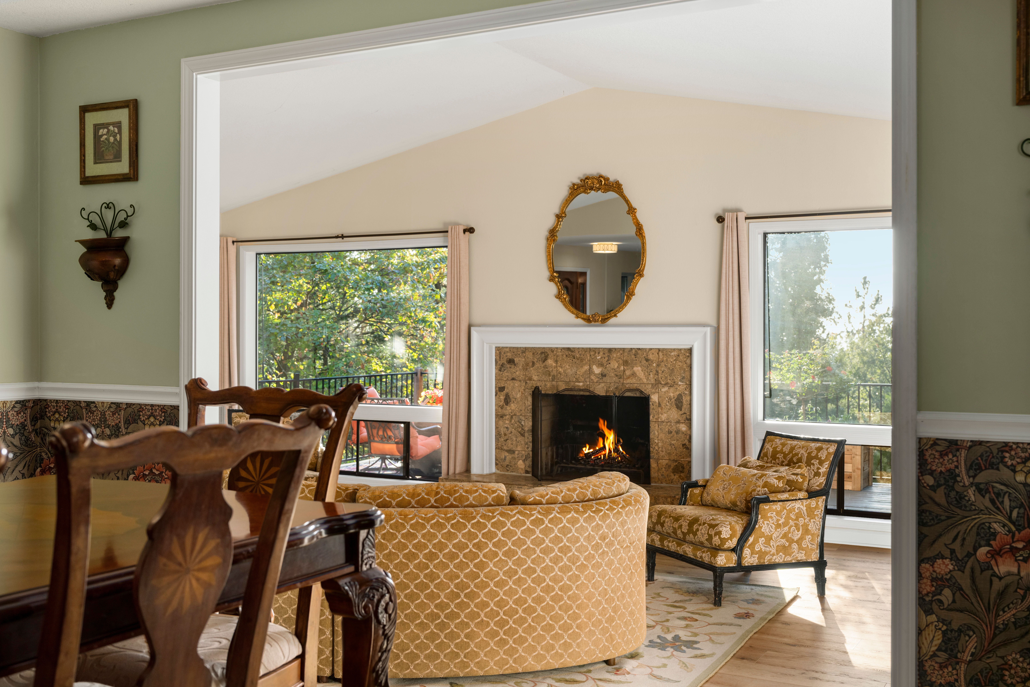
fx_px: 1059
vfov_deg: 35.9
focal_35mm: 37
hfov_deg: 51.9
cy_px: 337
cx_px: 507
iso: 320
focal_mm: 36
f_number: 5
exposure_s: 1/20
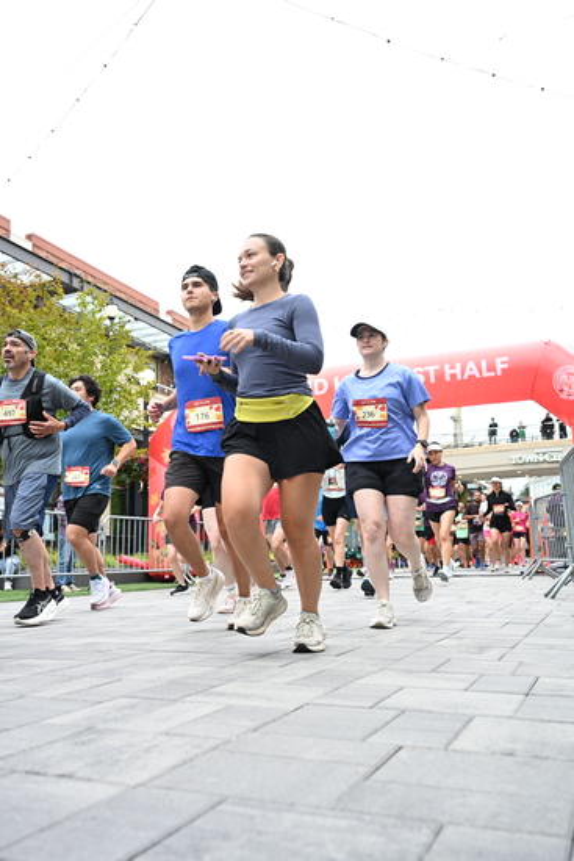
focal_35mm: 31
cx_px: 287
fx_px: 741
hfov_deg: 42.3
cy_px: 430
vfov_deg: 60.3
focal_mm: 31
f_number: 4
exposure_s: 1/640
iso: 2000
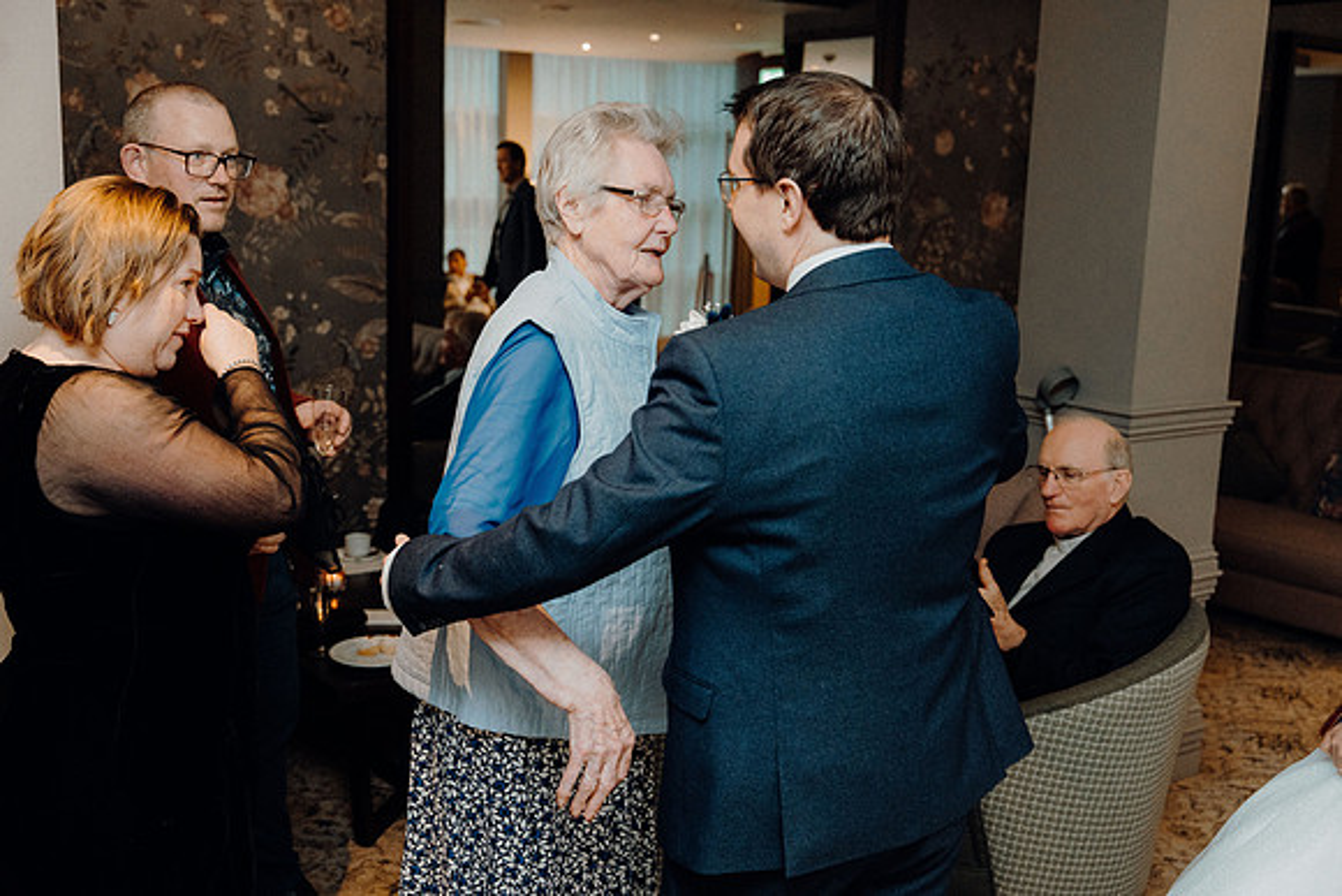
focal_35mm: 38
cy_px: 448
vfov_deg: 35.1
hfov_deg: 50.7
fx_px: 1417
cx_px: 671
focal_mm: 38
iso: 3200
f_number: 3.5
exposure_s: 1/160
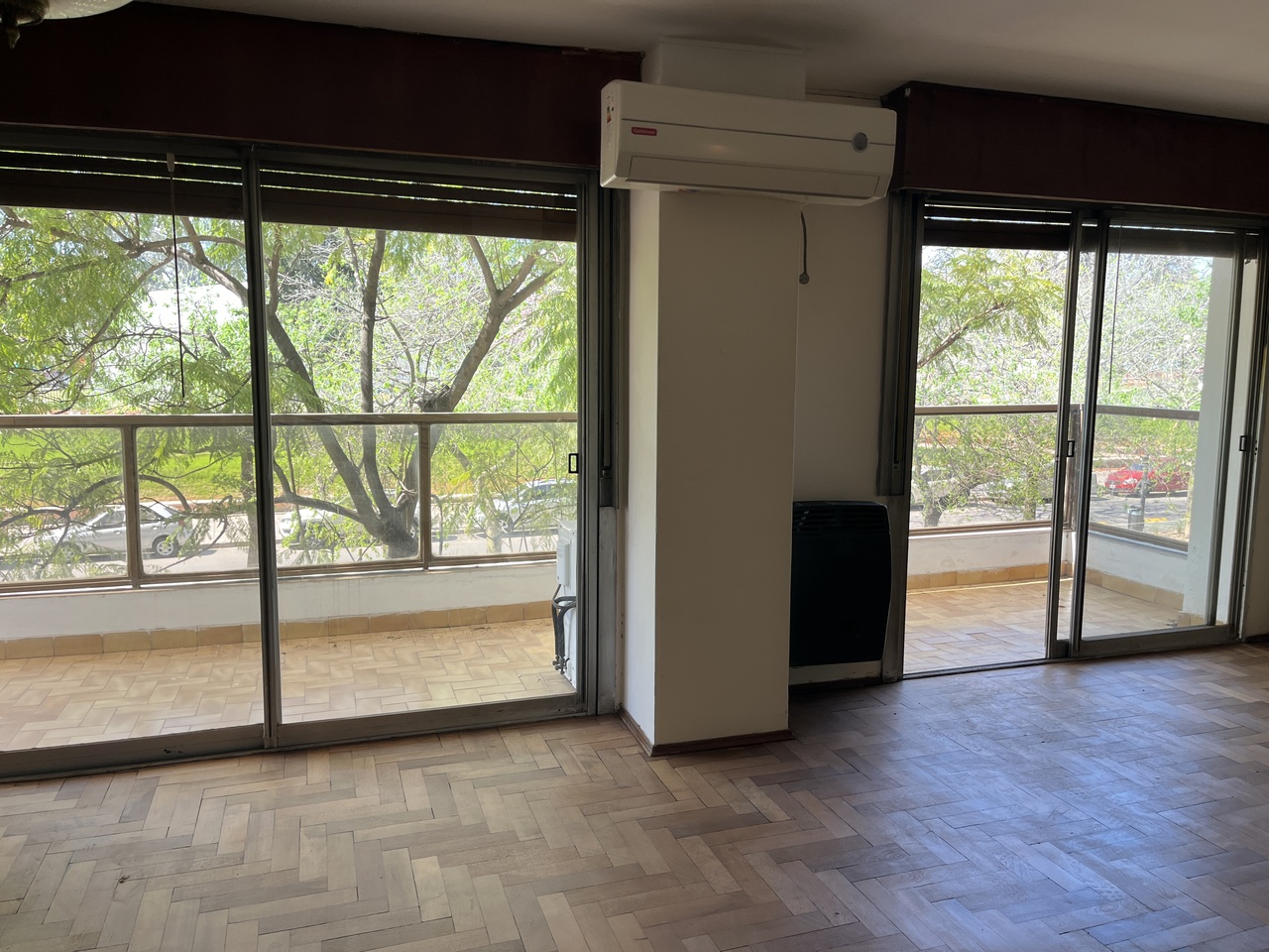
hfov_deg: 67.3
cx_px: 634
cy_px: 476
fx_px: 953
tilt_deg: -7.2
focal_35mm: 26
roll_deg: -0.3
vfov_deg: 53.1
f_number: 1.6
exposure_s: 1/132
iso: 40
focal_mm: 5.1
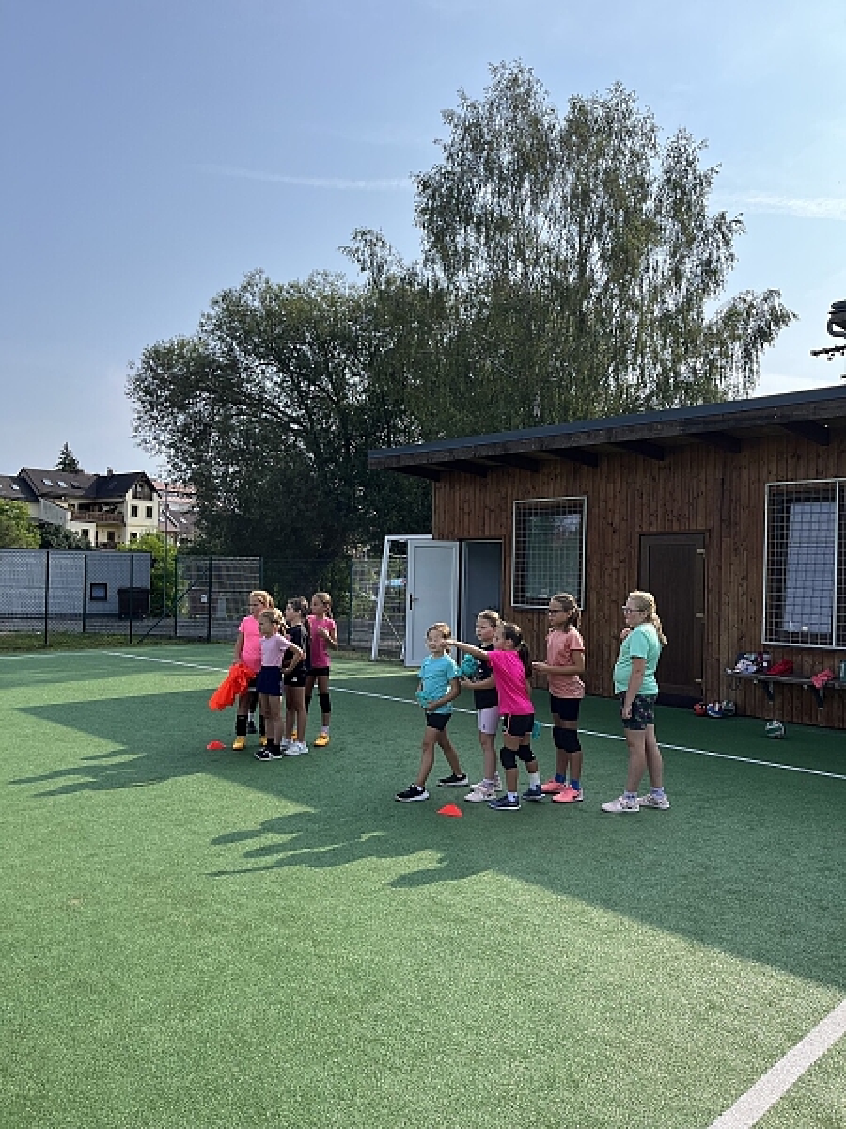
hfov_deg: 53.1
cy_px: 564
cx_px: 423
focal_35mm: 26
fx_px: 847
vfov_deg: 67.3
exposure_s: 1/2358
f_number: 1.6
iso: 50
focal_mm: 5.1
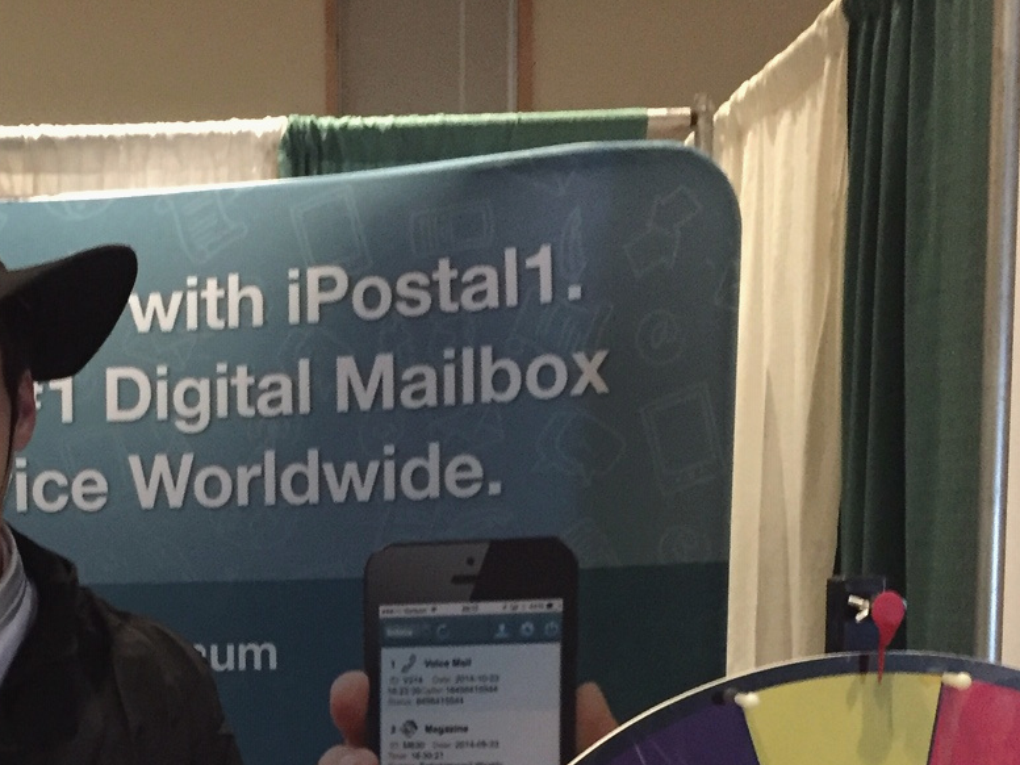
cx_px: 191
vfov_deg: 22.9
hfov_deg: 30.8
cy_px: 800
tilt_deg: -8.4
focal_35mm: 61
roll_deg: +0.6
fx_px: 1797
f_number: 2.2
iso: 500
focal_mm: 4.15
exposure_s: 1/15
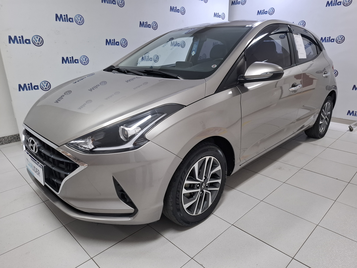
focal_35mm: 23
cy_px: 134
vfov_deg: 58.9
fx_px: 237
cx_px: 178
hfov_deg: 73.9
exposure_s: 1/60
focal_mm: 5.54
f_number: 1.8
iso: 320
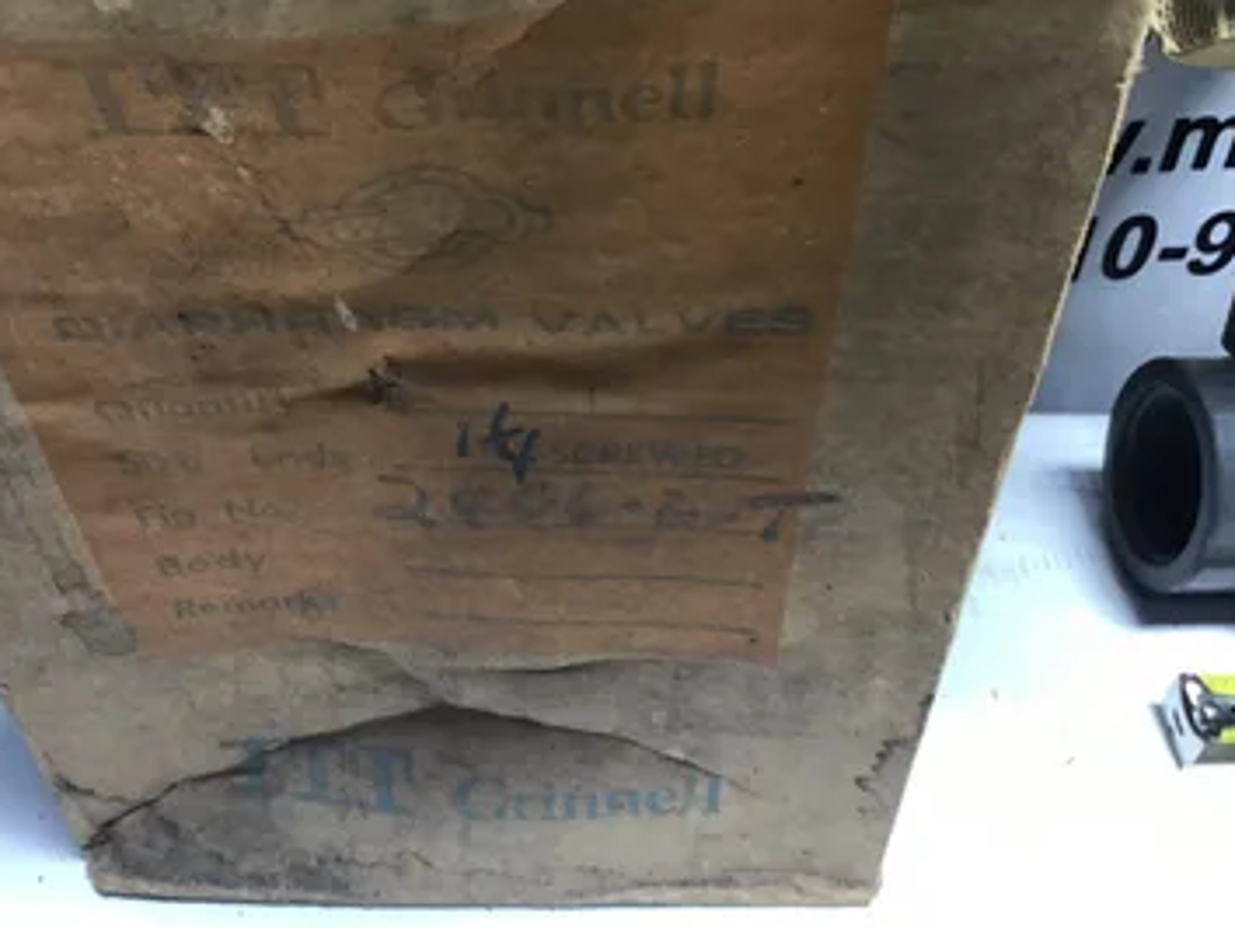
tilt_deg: -43.4
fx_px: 1250
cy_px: 506
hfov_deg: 52.5
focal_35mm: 35
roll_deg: -2.7
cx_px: 569
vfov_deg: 40.7
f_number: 2.4
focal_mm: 3.3
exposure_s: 1/30
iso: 25
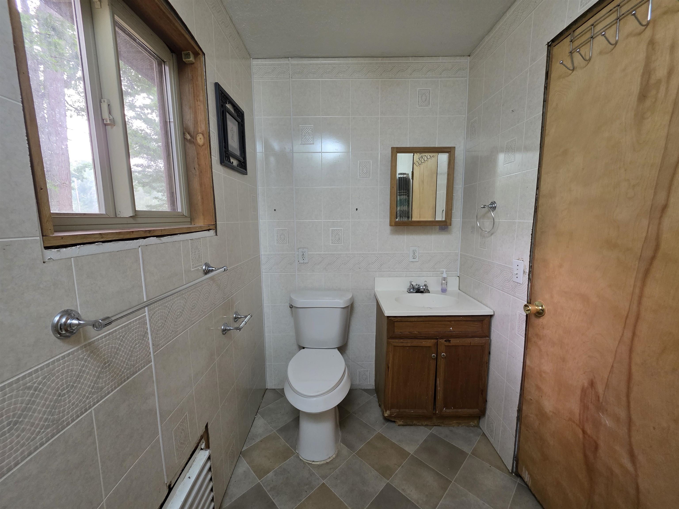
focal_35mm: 13
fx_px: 255
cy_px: 254
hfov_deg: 106.2
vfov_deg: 89.9
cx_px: 340
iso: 250
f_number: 1.9
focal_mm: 2.2
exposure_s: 1/60
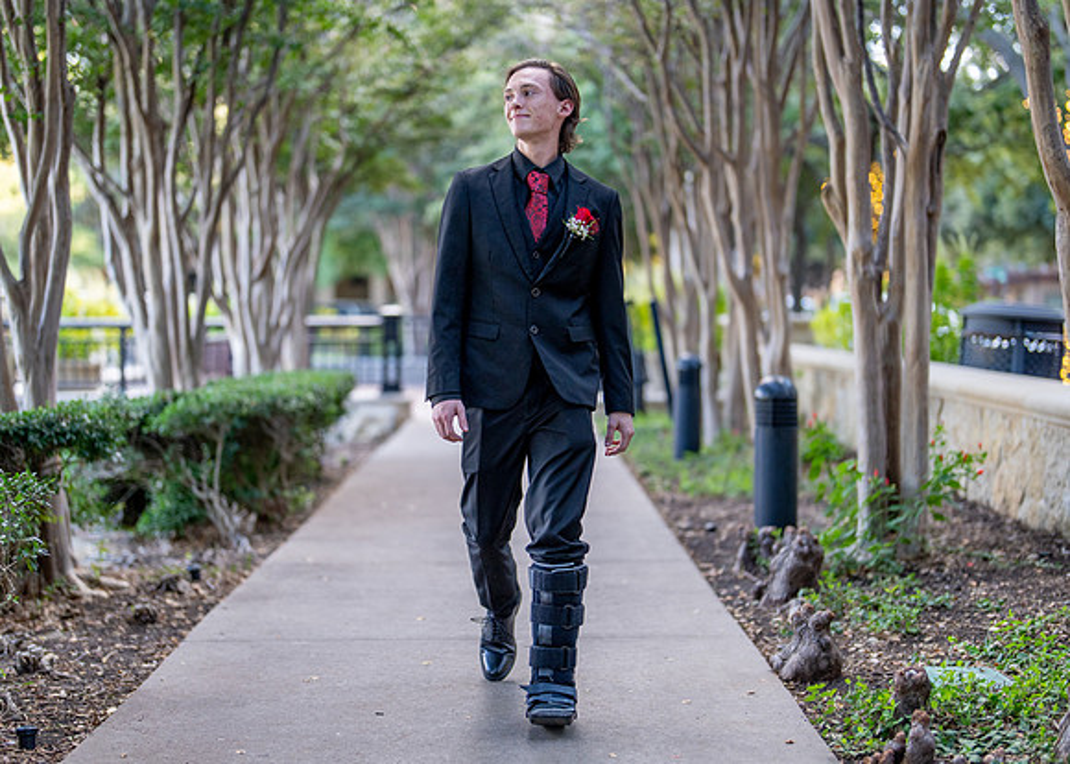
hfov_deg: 32.4
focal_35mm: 61
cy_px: 381
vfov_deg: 23.4
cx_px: 512
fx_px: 1841
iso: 400
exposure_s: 1/1000
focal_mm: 50
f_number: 1.2
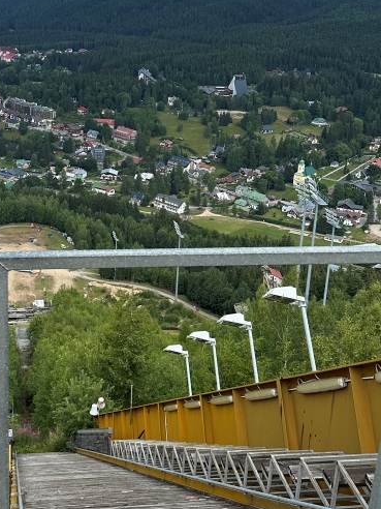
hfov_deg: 28.8
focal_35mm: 50
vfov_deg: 37.9
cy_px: 188
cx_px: 117
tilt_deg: -15.7
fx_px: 734
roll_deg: -2.0
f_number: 1.78
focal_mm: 6.86
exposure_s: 1/3058
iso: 80
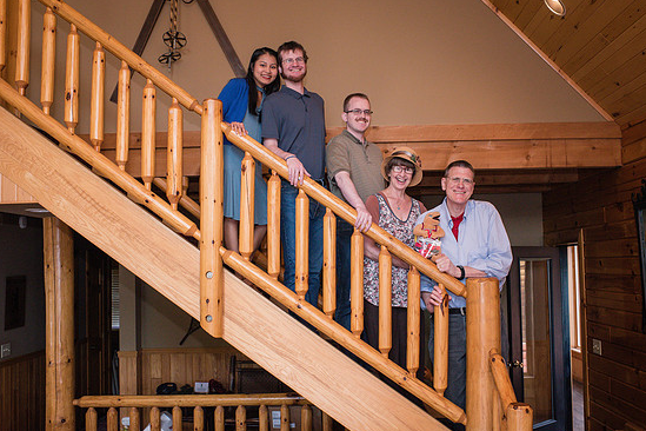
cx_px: 334
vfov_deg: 35.9
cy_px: 223
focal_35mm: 37
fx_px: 664
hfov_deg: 51.9
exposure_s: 1/200
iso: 1000
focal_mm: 35
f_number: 8
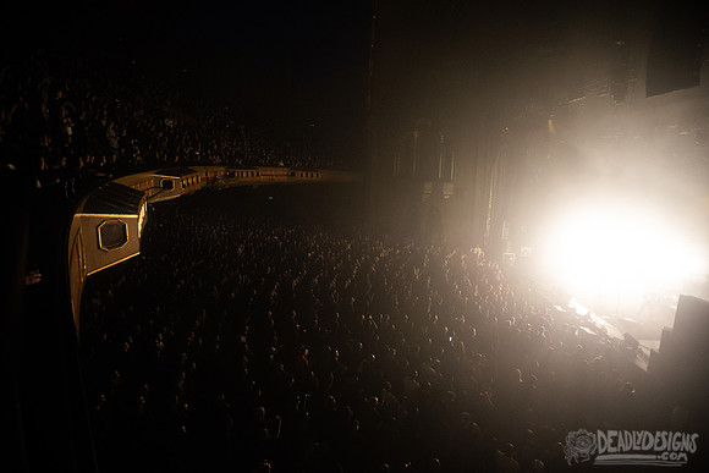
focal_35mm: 20
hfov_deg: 84.0
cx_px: 354
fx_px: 394
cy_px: 236
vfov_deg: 62.0
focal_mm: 20
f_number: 4
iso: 3200
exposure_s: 1/250
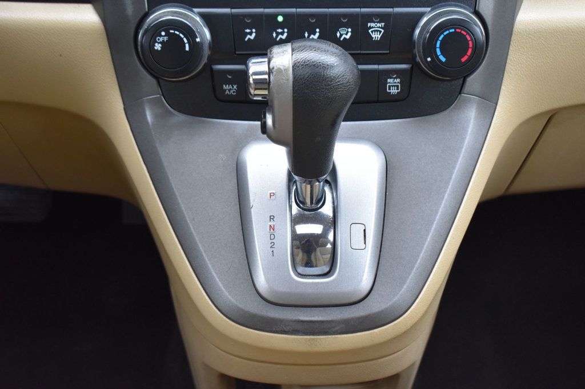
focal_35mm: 57
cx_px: 292
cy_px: 194
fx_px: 926
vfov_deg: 23.8
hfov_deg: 35.1
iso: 800
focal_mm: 38
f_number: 5.6
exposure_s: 1/125
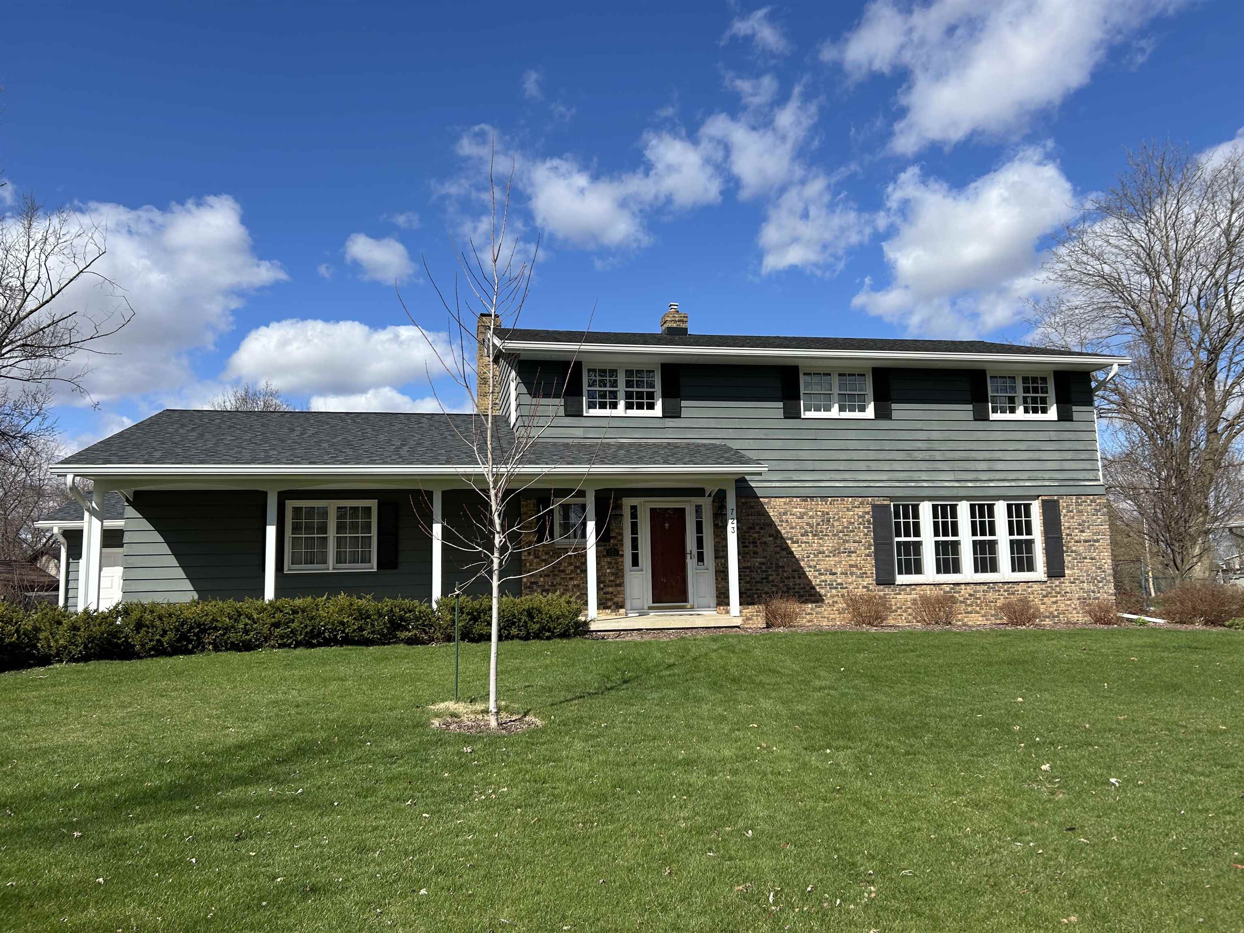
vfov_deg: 53.1
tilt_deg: +6.4
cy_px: 466
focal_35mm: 26
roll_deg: +1.7
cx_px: 622
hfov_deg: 67.3
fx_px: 934
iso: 50
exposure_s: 1/4444
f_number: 1.5
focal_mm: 5.7
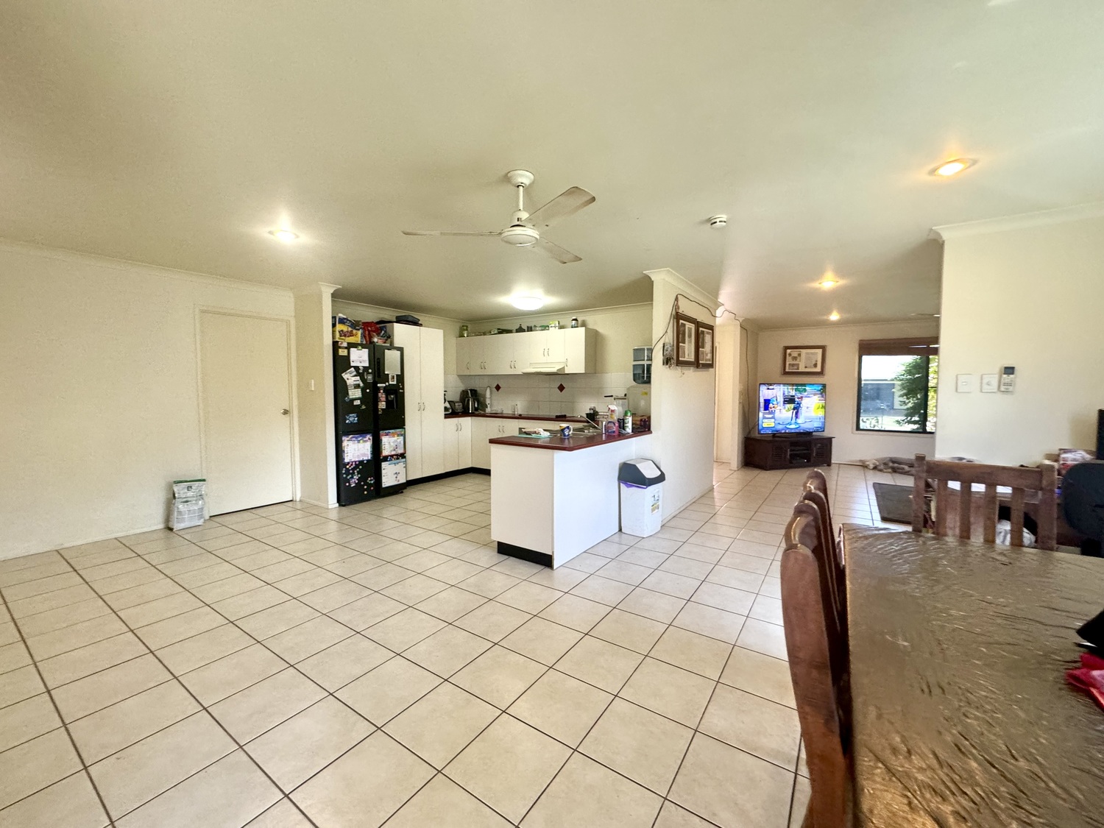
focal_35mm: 14
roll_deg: -2.3
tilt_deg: -3.9
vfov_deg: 85.7
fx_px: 446
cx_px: 552
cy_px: 414
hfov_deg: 102.1
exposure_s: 1/100
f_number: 2.2
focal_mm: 2.22
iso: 250
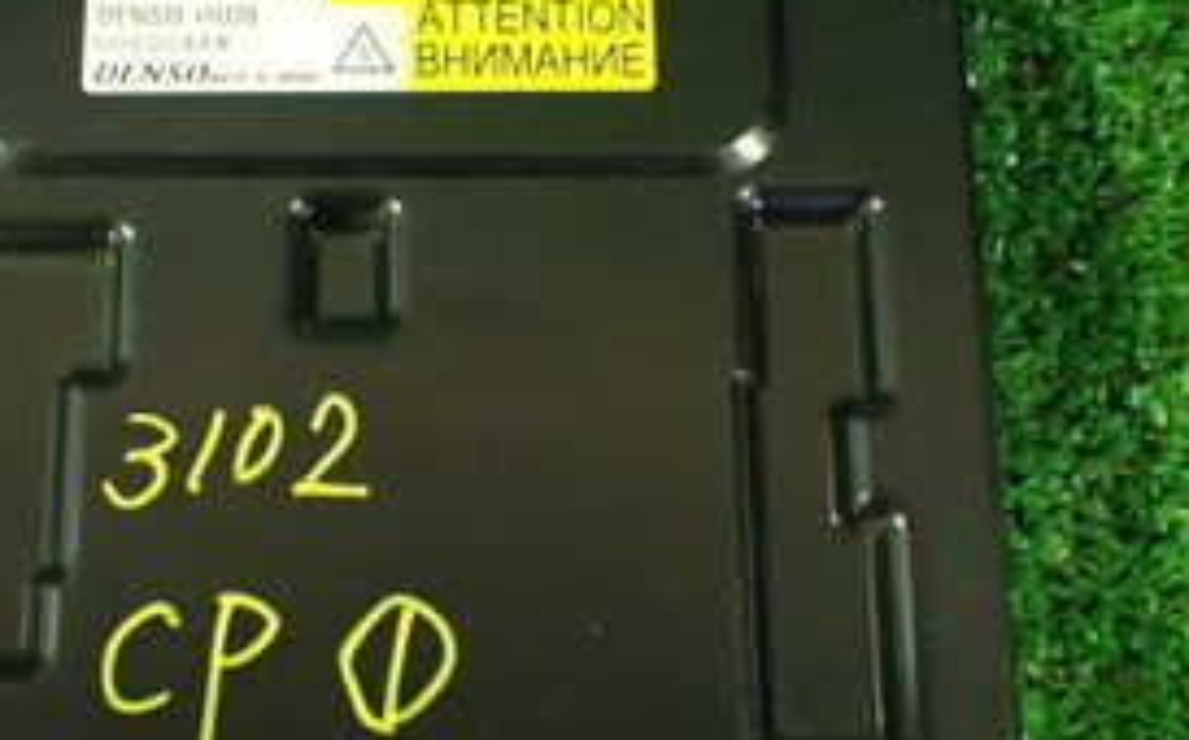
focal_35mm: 70
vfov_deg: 18.6
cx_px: 383
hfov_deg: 29.2
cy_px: 340
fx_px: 2266
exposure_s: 1/30
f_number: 2.3
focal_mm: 5.4
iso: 1000
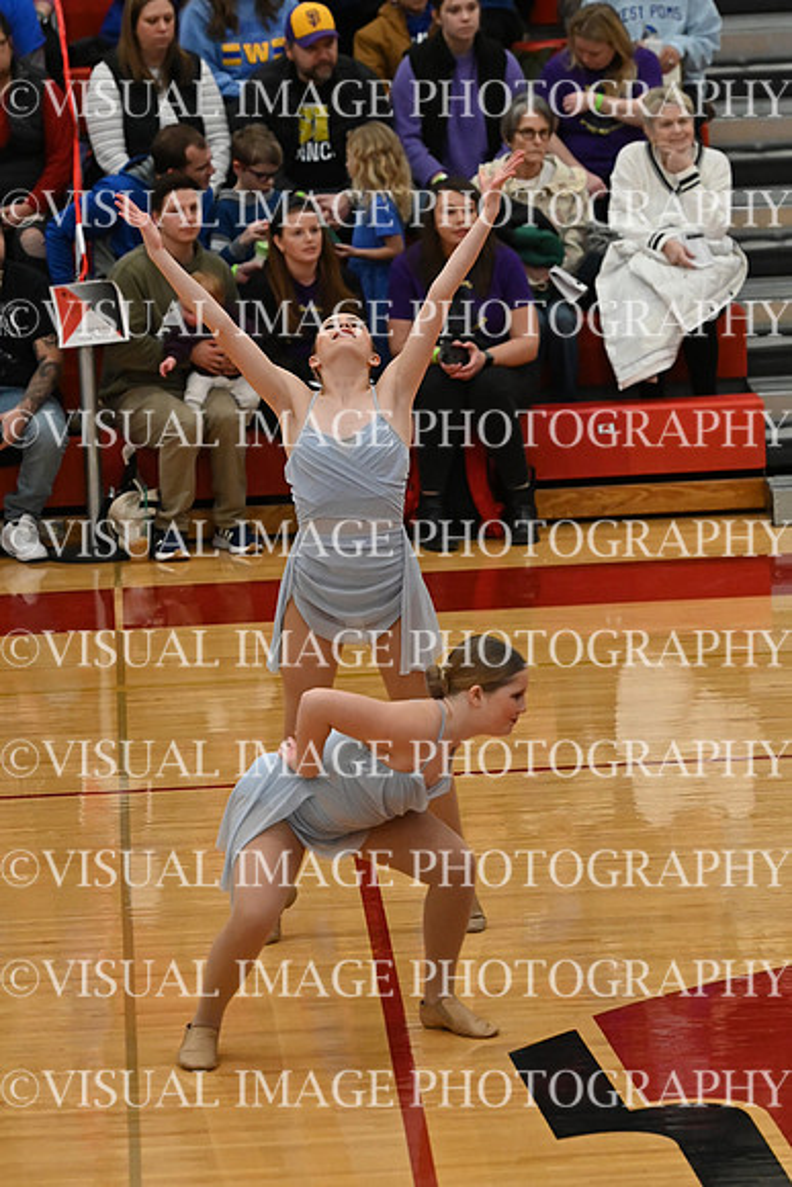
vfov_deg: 8.9
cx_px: 396
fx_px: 7651
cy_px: 594
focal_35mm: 232
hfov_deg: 5.9
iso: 5000
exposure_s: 1/400
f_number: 4
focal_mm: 155
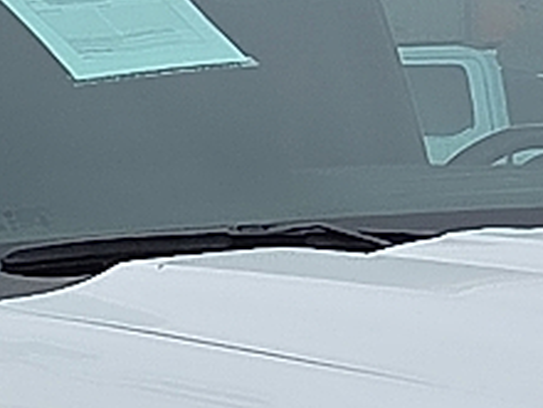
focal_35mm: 255
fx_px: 4000
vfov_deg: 5.7
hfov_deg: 7.8
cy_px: 712
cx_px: 264
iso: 77
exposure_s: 1/5000
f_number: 1.8
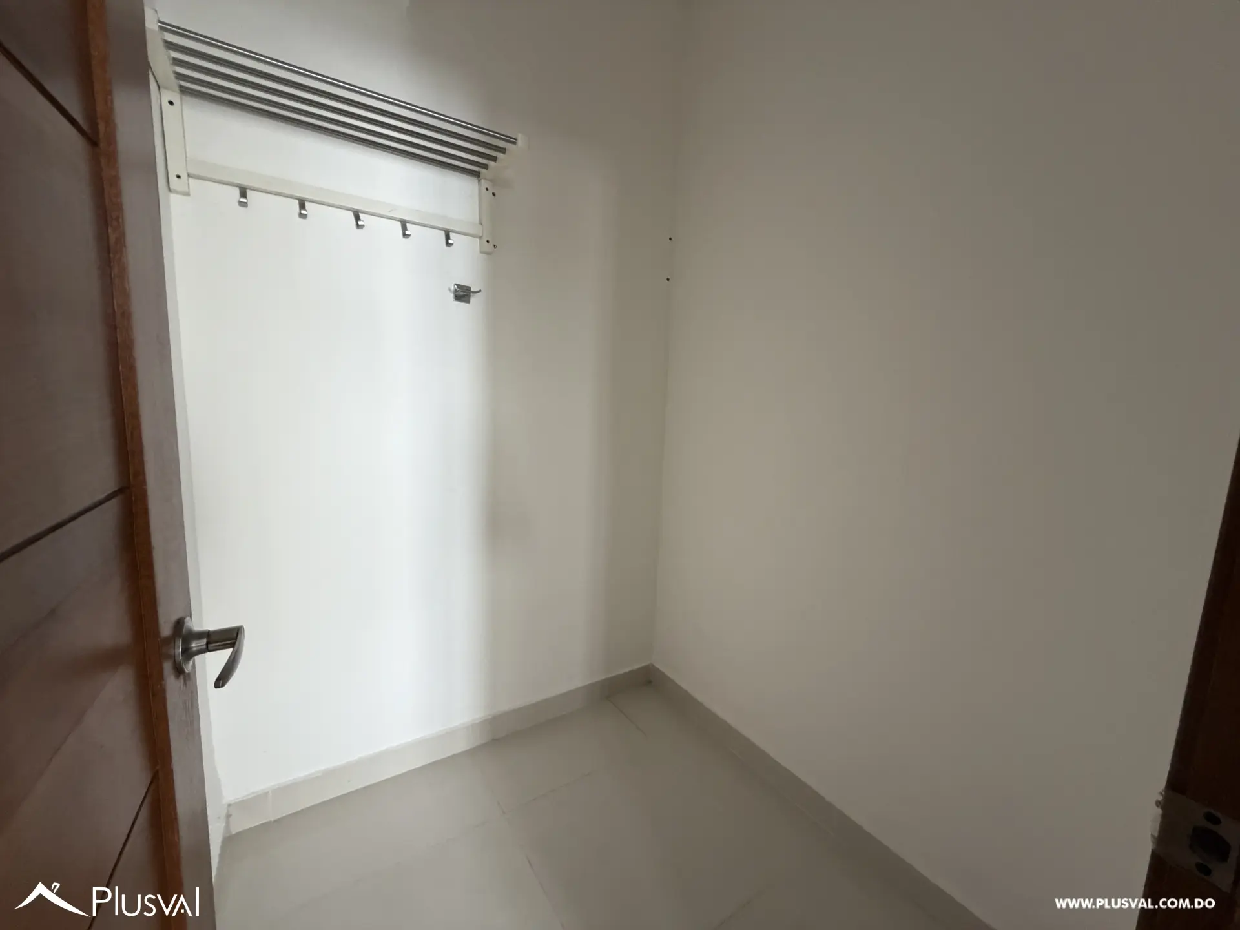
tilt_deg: -8.2
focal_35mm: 14
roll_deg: -2.2
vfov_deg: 85.7
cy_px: 465
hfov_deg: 102.1
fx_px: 502
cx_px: 620
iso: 250
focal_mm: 2.22
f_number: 2.2
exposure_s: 1/121
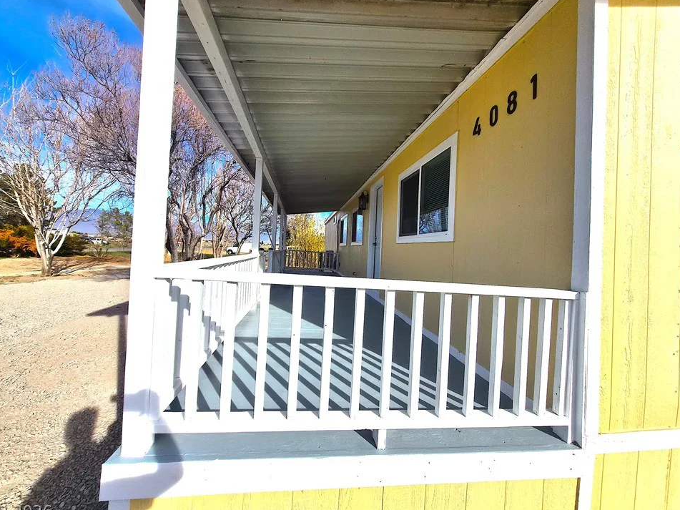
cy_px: 248
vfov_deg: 85.6
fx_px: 275
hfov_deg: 102.1
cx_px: 340
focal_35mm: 14
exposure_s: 1/2400
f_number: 2.2
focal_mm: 1.7
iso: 25
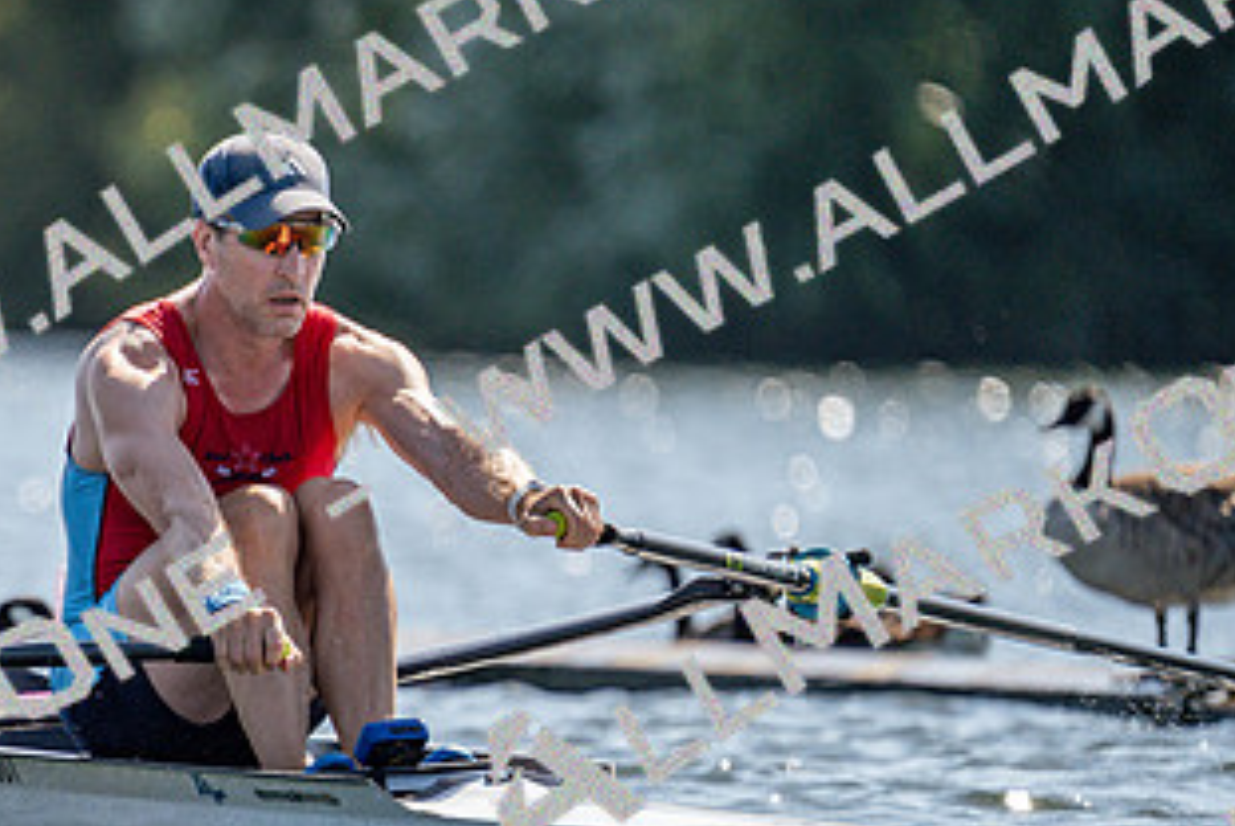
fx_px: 38389
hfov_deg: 1.8
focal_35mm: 1118
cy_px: 522
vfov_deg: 1.2
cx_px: 147
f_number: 6.3
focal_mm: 600
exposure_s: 1/2000
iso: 400
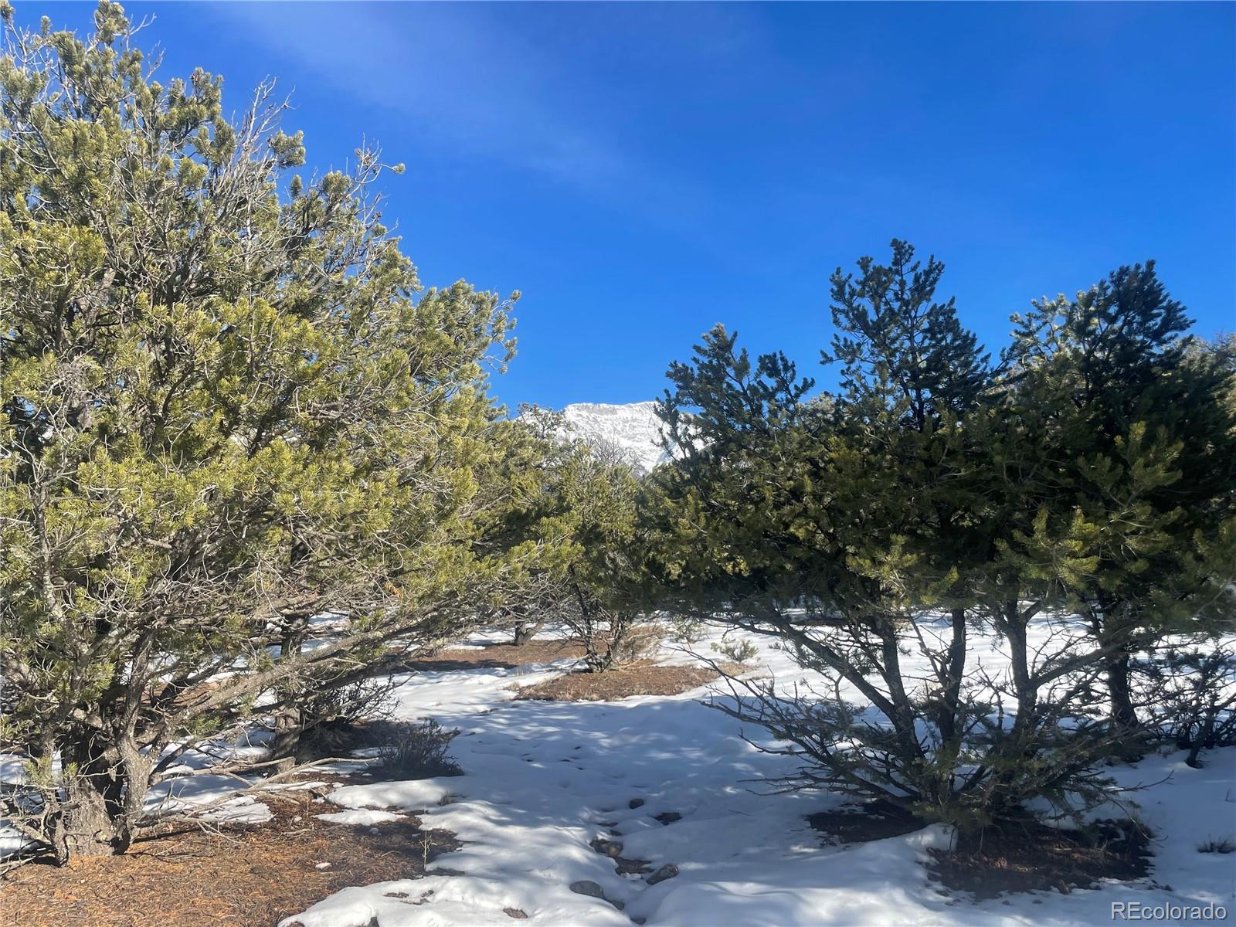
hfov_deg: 67.3
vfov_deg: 53.1
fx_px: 928
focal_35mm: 26
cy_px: 464
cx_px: 618
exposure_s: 1/2564
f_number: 1.6
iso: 32
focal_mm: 4.2
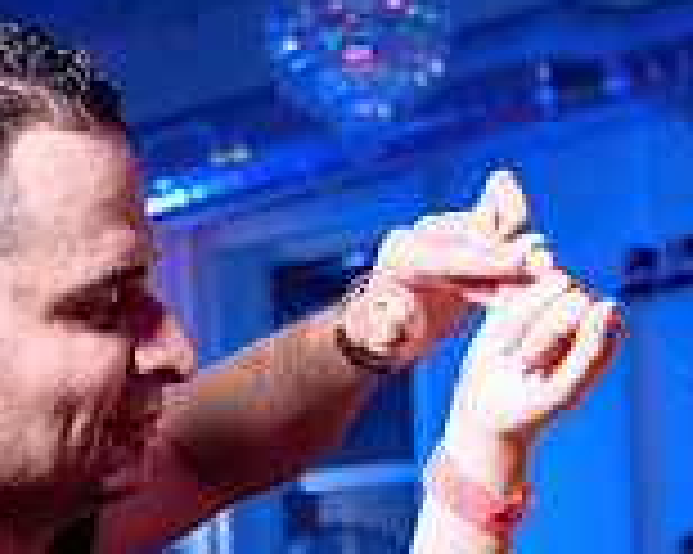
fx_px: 2255
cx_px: 279
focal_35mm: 110
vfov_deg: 13.3
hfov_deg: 17.5
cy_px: 785
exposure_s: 1/80
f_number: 3.2
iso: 800
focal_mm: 29
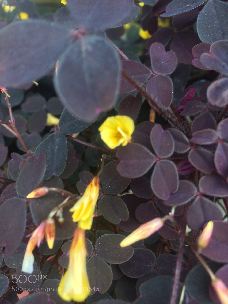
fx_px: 255
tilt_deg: -27.5
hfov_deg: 48.2
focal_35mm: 29
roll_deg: -1.1
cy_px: 152
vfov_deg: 61.7
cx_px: 114
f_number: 2.2
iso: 40
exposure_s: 1/60
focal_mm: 4.15
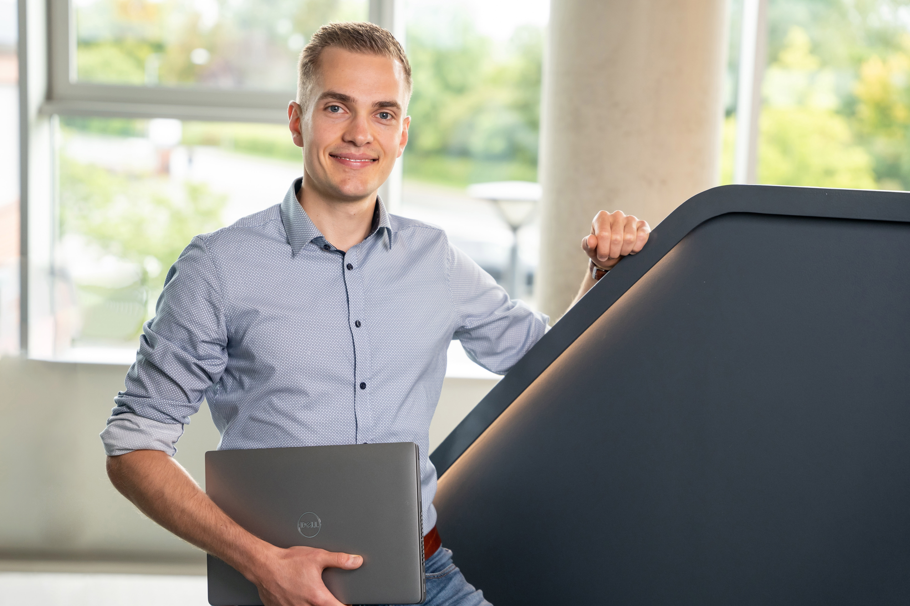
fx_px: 1769
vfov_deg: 19.5
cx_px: 455
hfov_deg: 28.8
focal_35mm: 70
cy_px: 303
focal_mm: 70
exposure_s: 1/160
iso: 800
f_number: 2.8
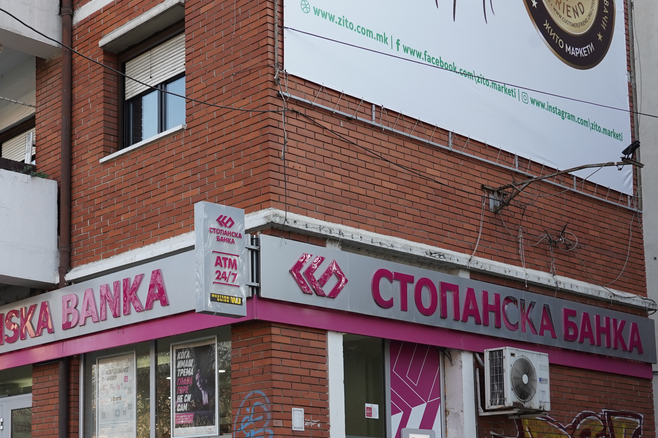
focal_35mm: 55
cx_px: 132
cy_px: 374
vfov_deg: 24.1
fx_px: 1005
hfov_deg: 35.1
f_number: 7.1
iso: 640
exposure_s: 1/100
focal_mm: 30
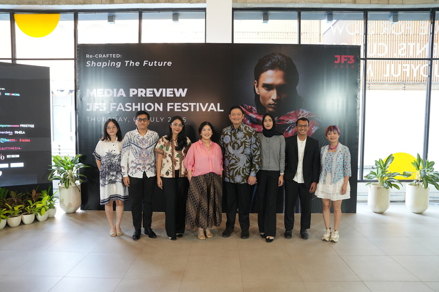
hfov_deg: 73.8
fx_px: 293
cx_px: 220
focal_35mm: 24
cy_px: 146
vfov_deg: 53.1
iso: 1250
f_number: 4
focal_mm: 24
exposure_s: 1/50
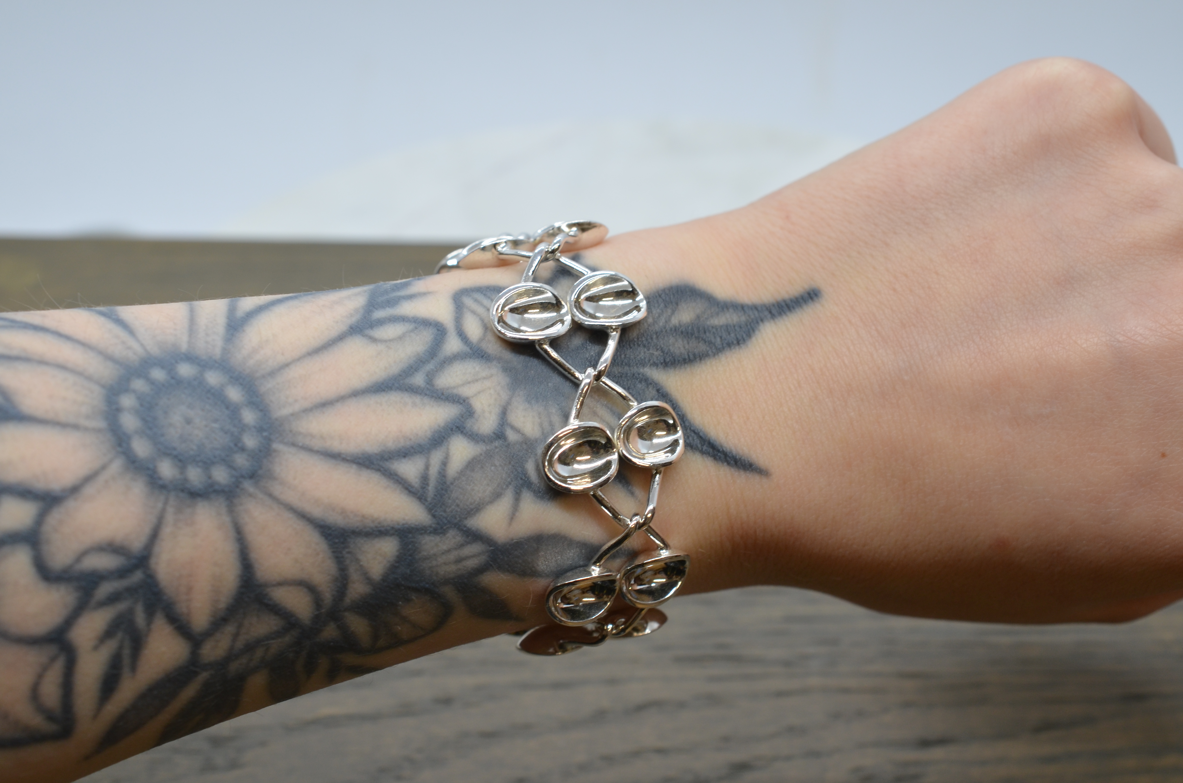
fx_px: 1968
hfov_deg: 33.5
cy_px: 392
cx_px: 592
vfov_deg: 22.5
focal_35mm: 60
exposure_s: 1/60
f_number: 8
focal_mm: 40
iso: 250
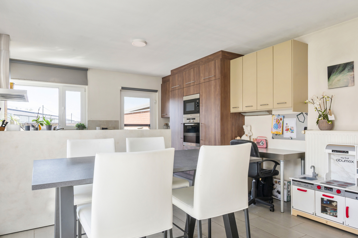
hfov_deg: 74.5
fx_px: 235
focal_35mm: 24
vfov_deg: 53.7
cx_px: 185
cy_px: 126
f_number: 11
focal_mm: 17.5
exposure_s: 1/30
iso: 250
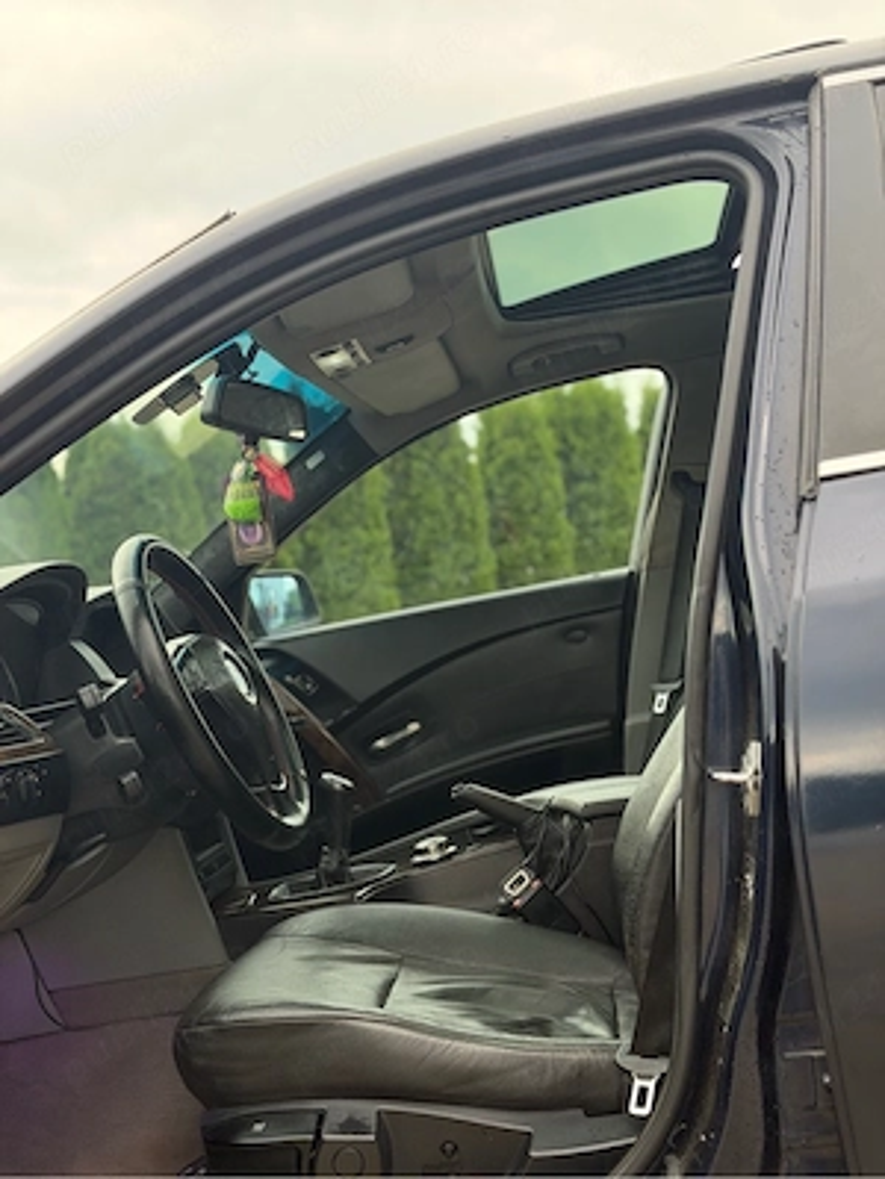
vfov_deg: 39.7
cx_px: 442
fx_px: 1636
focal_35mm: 48
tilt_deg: +2.3
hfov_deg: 30.3
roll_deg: +6.9
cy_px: 590
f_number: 1.78
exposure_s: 1/227
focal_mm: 6.76
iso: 160
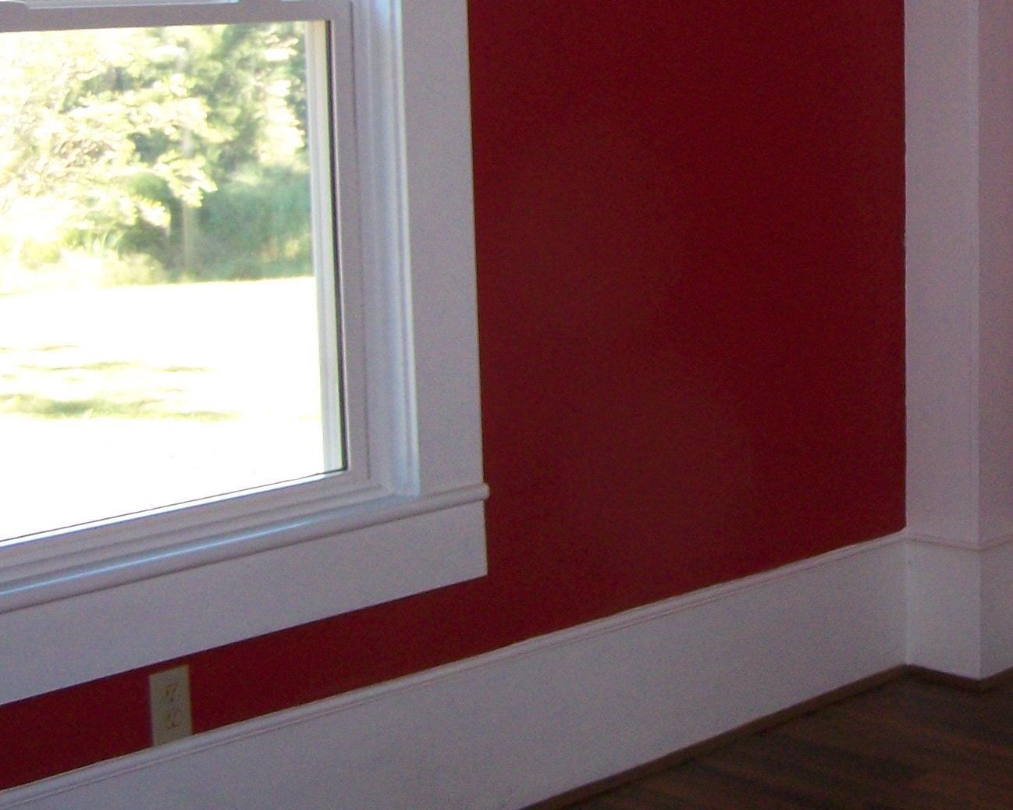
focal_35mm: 81
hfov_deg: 22.5
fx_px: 2428
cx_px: 1043
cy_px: 135
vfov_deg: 18.7
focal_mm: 6.3
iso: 160
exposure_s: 1/60
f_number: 2.8
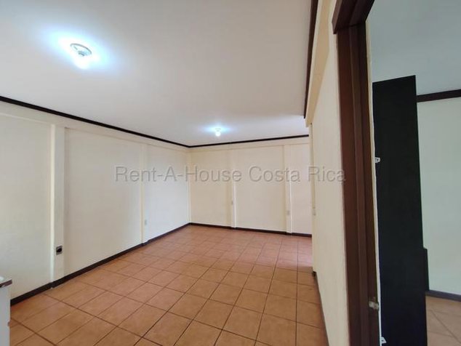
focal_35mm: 13
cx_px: 230
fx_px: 173
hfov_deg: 106.2
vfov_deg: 90.0
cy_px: 173
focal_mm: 2.16
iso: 320
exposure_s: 1/50
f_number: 2.2
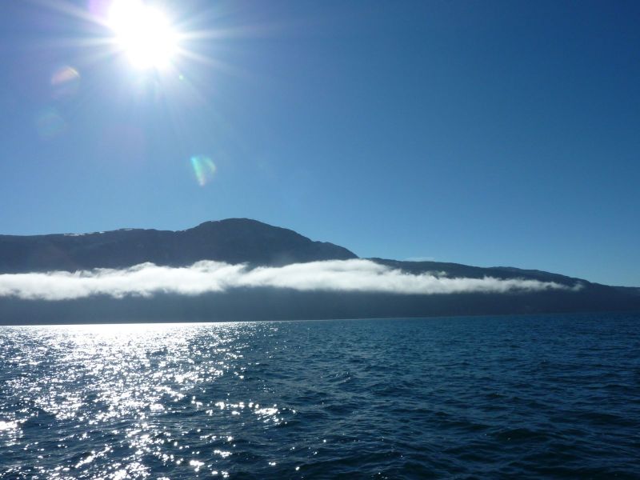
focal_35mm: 25
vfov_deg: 54.9
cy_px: 240
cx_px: 320
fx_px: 462
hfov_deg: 69.4
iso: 80
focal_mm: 4.1
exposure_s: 1/800
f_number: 6.3
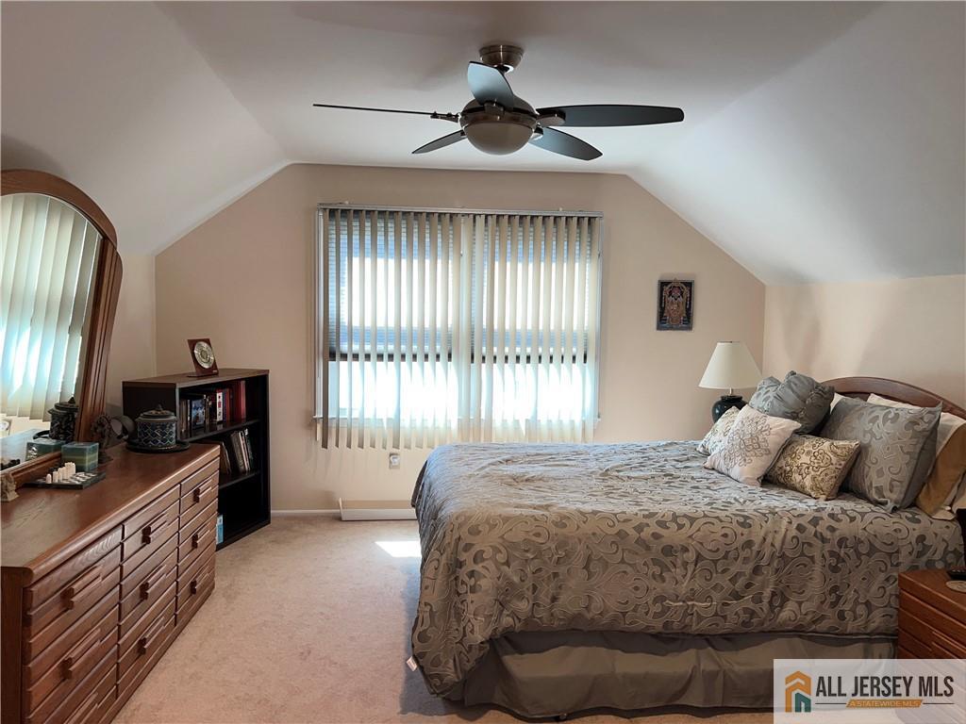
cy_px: 362
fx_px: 726
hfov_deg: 67.3
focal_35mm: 26
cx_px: 483
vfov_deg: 53.1
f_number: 1.5
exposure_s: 1/120
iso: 50
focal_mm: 5.7
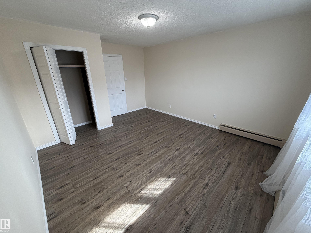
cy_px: 116
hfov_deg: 102.1
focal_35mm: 14
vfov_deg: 85.7
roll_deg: +1.0
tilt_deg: -21.6
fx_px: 126
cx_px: 156
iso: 125
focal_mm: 2.22
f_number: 2.2
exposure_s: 1/121
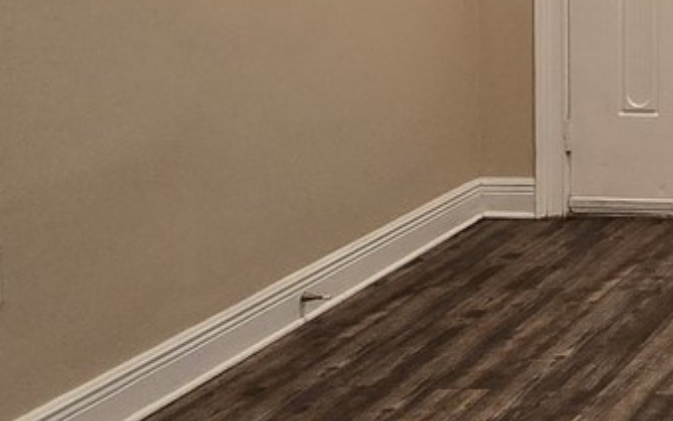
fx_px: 1192
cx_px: 1193
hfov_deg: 21.5
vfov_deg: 18.3
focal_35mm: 65
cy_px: -167
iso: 200
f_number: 2.2
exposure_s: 1/60
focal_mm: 2.2
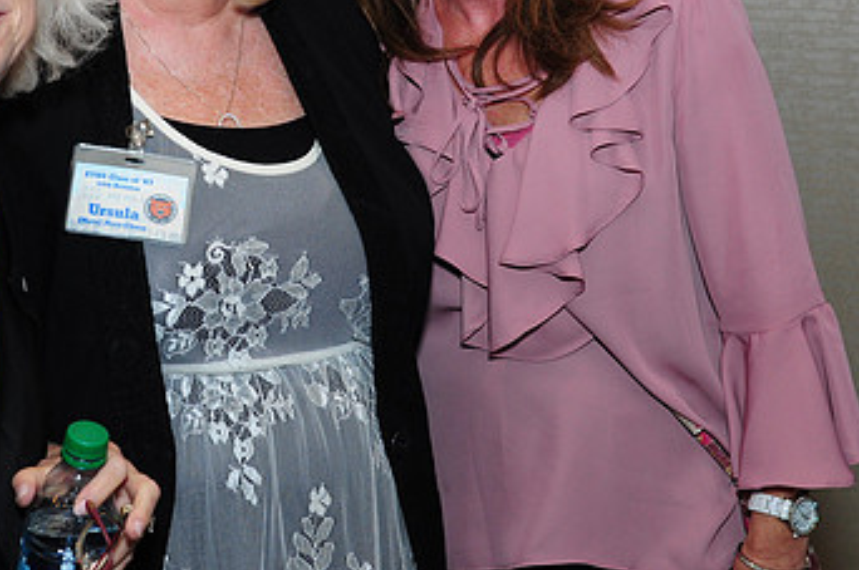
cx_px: 231
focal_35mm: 79
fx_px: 1879
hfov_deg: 25.5
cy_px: 112
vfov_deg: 17.1
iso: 500
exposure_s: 1/60
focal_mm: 31
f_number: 5
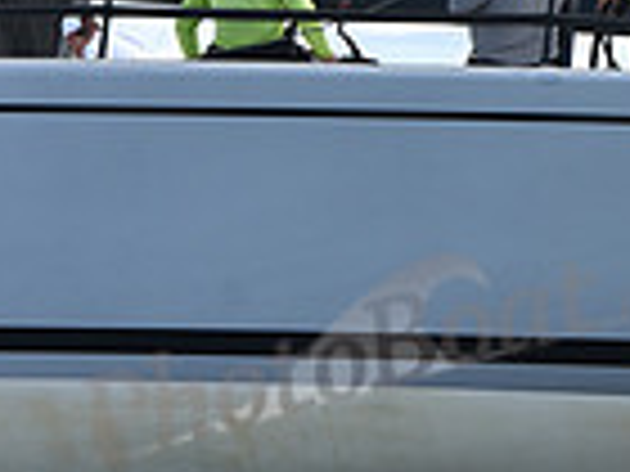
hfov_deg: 4.1
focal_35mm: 485
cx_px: 954
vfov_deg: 3.1
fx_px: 8827
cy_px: 52
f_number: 7.1
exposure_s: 1/1000
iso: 250
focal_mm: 122
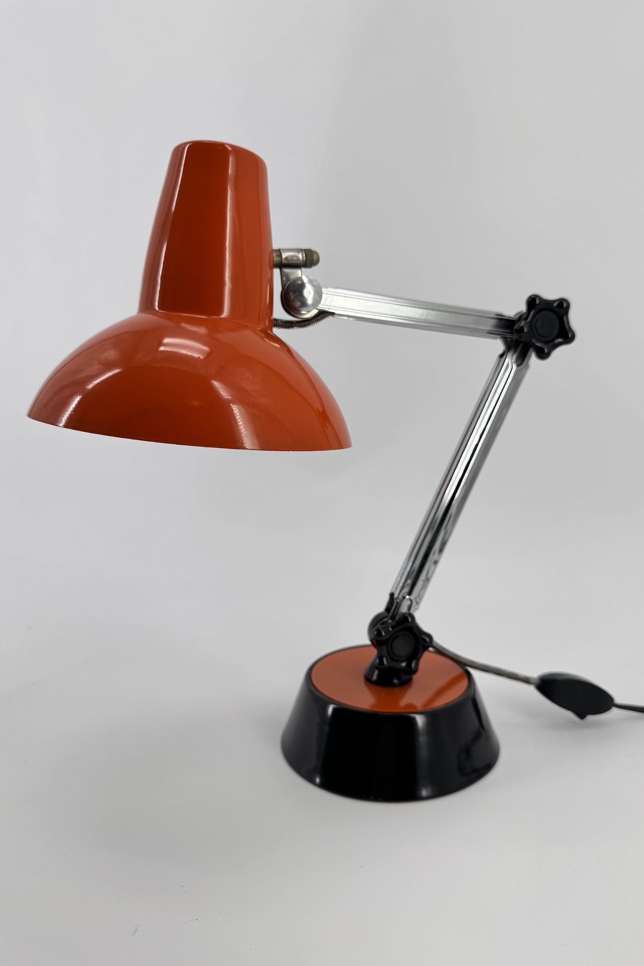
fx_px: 671
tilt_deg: -7.2
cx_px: 346
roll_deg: -0.7
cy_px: 483
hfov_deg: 51.2
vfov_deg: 71.5
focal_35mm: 25
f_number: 1.78
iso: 80
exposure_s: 1/582
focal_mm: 6.76
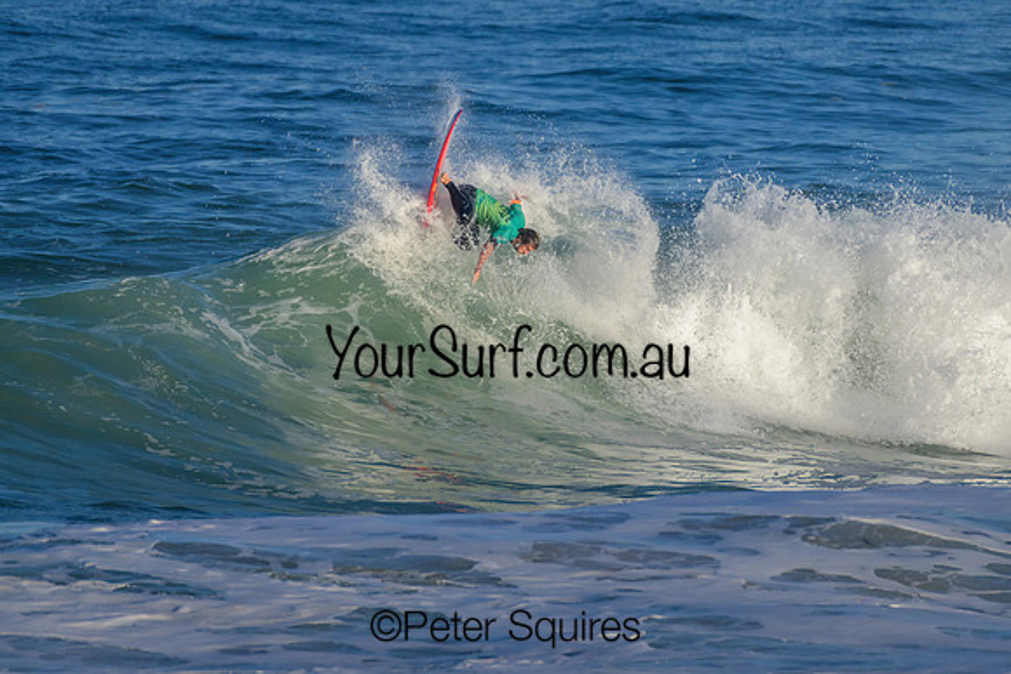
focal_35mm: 1192
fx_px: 33495
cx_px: 560
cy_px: 272
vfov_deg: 1.2
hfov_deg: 1.7
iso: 1250
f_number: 11
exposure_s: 1/3200
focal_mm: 1000
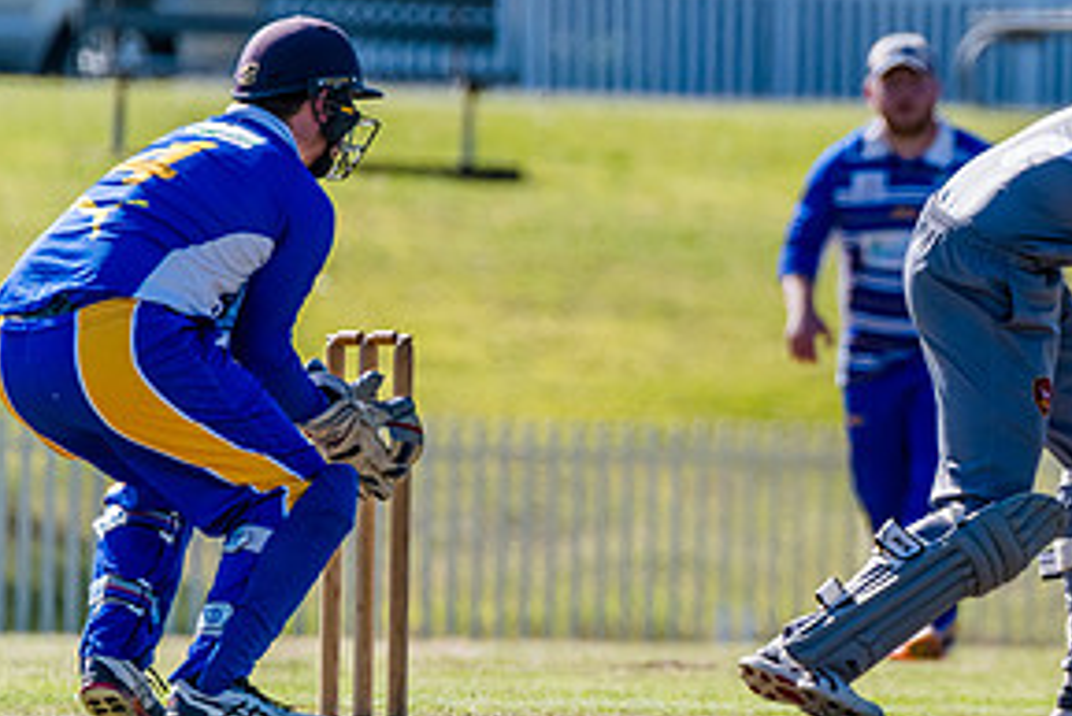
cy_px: 191
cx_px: 998
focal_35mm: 1103
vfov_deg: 1.2
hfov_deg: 1.9
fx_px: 32860
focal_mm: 550
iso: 640
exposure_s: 1/2000
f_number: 6.3
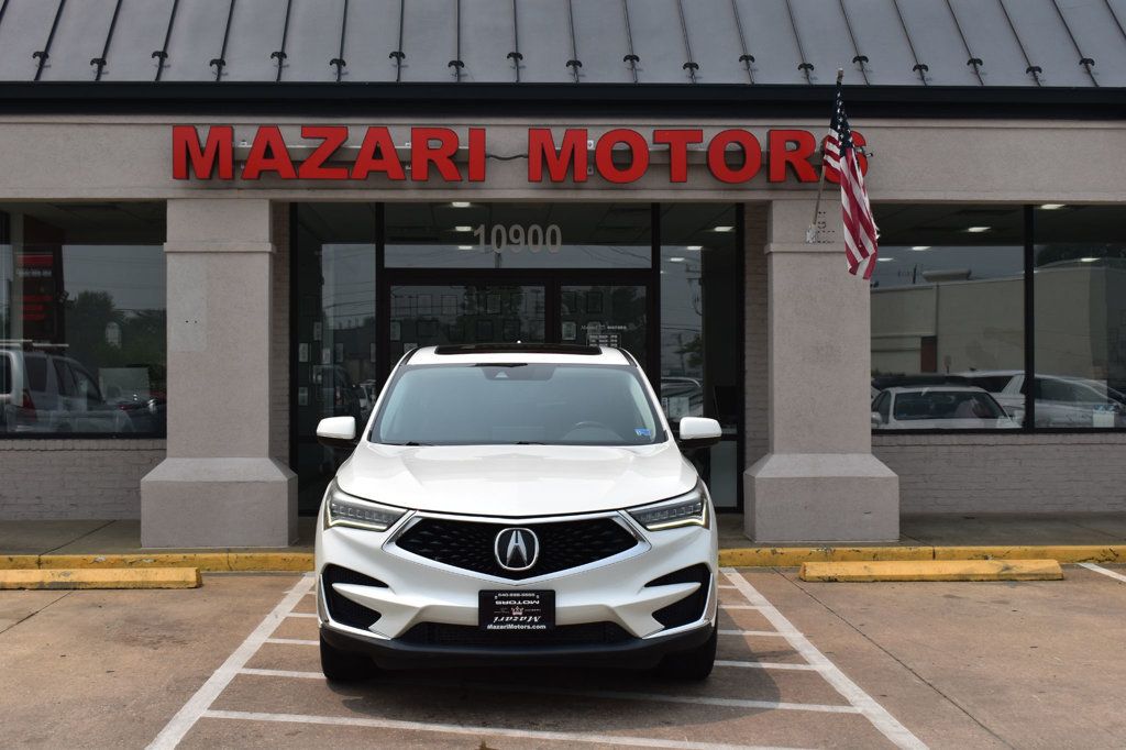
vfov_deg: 26.5
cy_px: 375
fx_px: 1595
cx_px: 563
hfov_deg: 38.9
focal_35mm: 51
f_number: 11
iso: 220
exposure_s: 1/500
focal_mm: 34
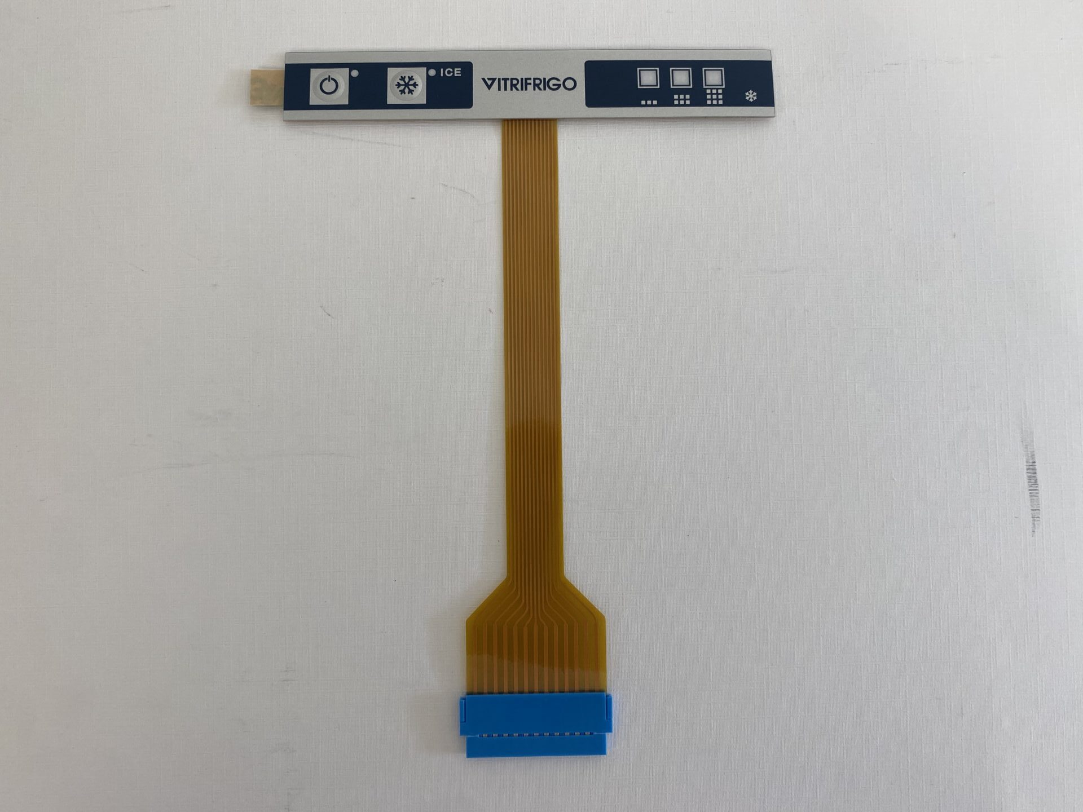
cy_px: 406
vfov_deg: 53.1
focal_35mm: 26
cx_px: 542
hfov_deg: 67.3
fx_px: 813
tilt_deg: -89.2
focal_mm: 4.25
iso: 80
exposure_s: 1/100
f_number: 1.8
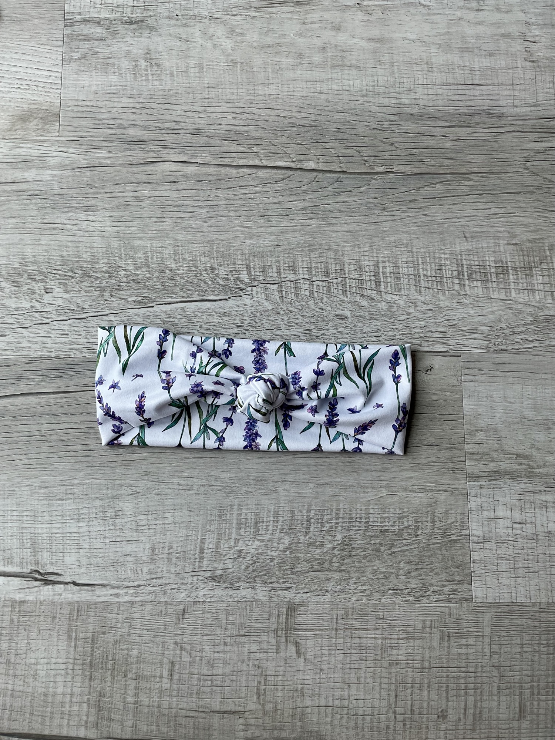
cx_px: 278
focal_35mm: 29
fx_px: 620
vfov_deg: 61.7
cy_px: 370
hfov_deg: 48.2
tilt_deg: -81.8
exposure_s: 1/154
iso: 16
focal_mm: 3
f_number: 1.8
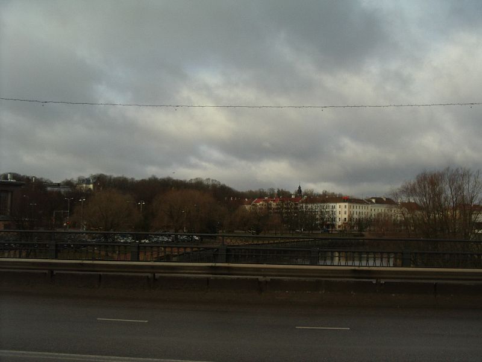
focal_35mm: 38
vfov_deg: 37.7
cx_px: 241
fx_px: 529
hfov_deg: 49.0
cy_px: 181
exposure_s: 1/400
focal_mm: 5.8
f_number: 4.8
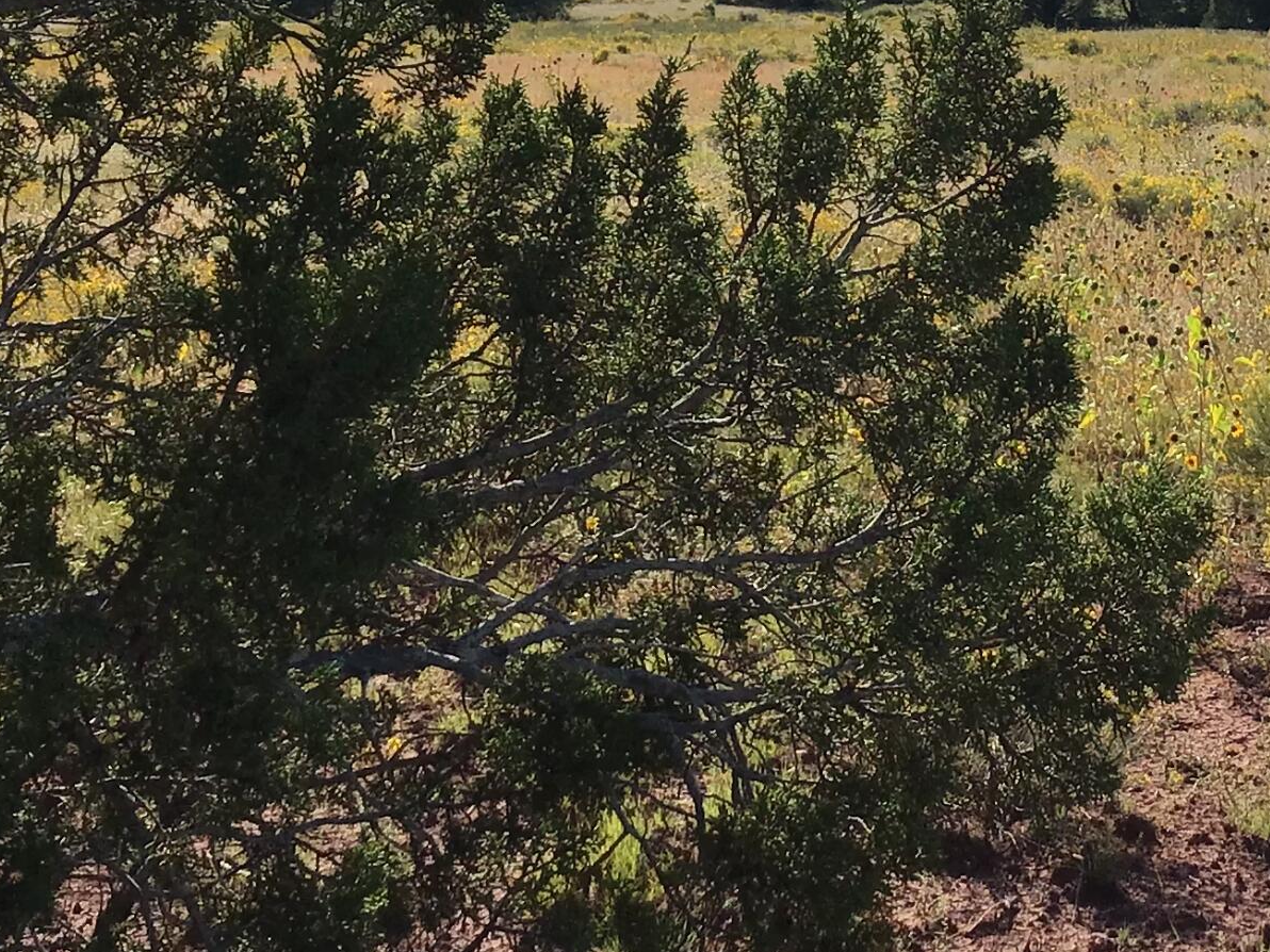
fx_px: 2862
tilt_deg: -4.6
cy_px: -6
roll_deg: +0.6
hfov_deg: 24.4
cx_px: 1116
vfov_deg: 18.4
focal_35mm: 78
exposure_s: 1/1698
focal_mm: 3.3
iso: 25
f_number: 2.4
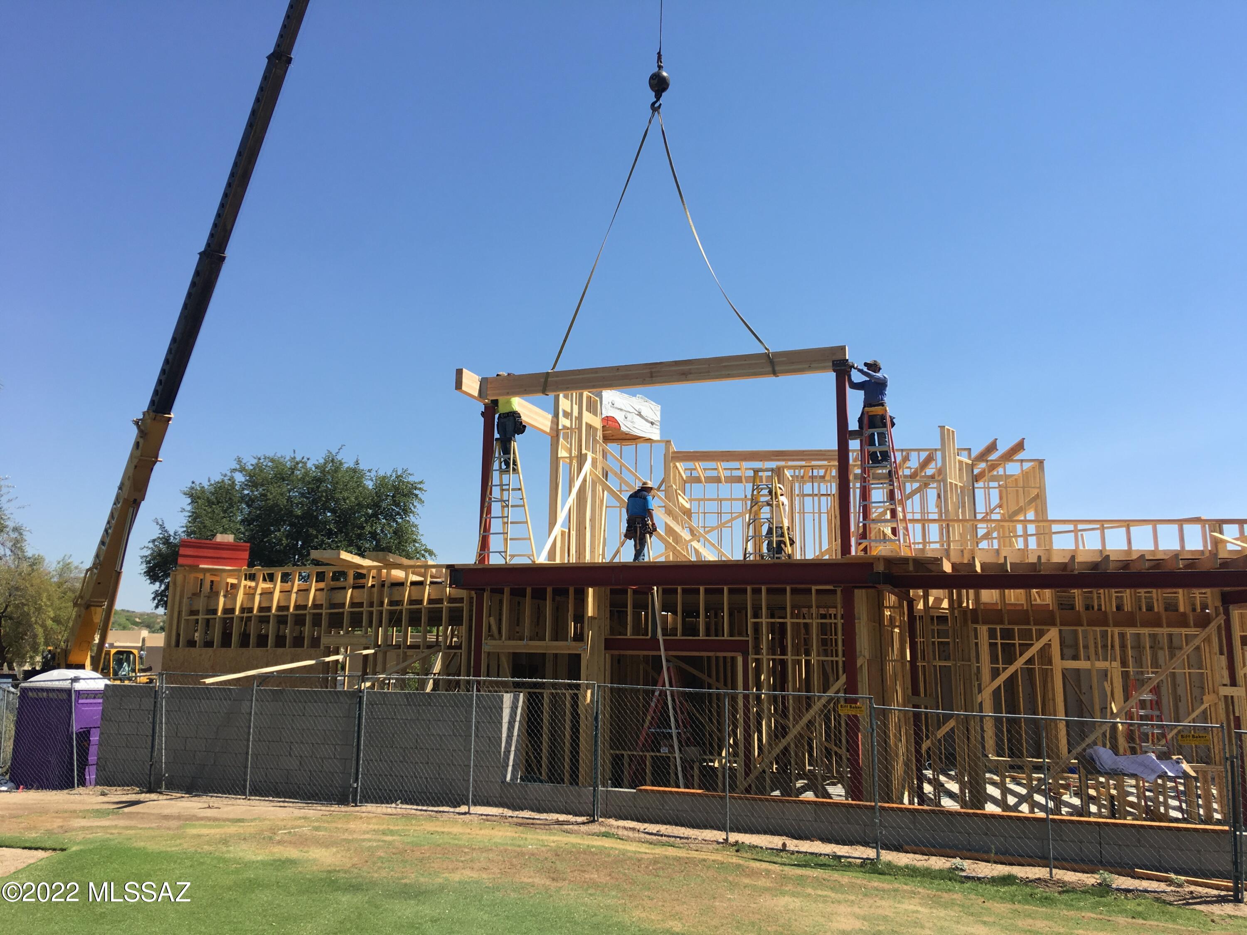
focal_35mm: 29
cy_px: 468
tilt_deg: +15.7
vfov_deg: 48.2
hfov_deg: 61.7
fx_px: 1045
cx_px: 624
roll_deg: -1.5
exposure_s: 1/1304
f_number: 2.2
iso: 25
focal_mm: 4.15
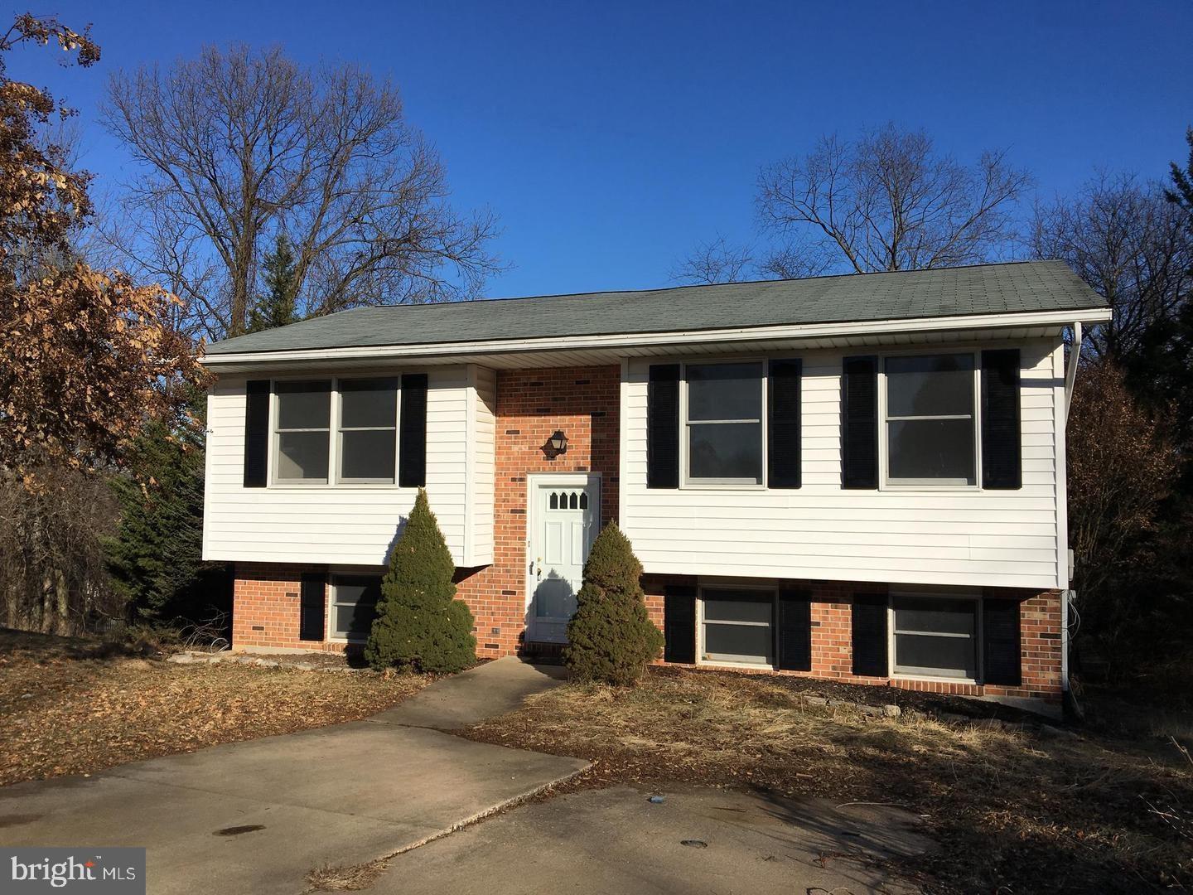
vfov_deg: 48.2
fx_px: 999
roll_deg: -0.3
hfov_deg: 61.7
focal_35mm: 29
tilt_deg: +3.2
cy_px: 448
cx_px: 596
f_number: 2.2
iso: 25
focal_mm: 4.15
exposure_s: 1/2959
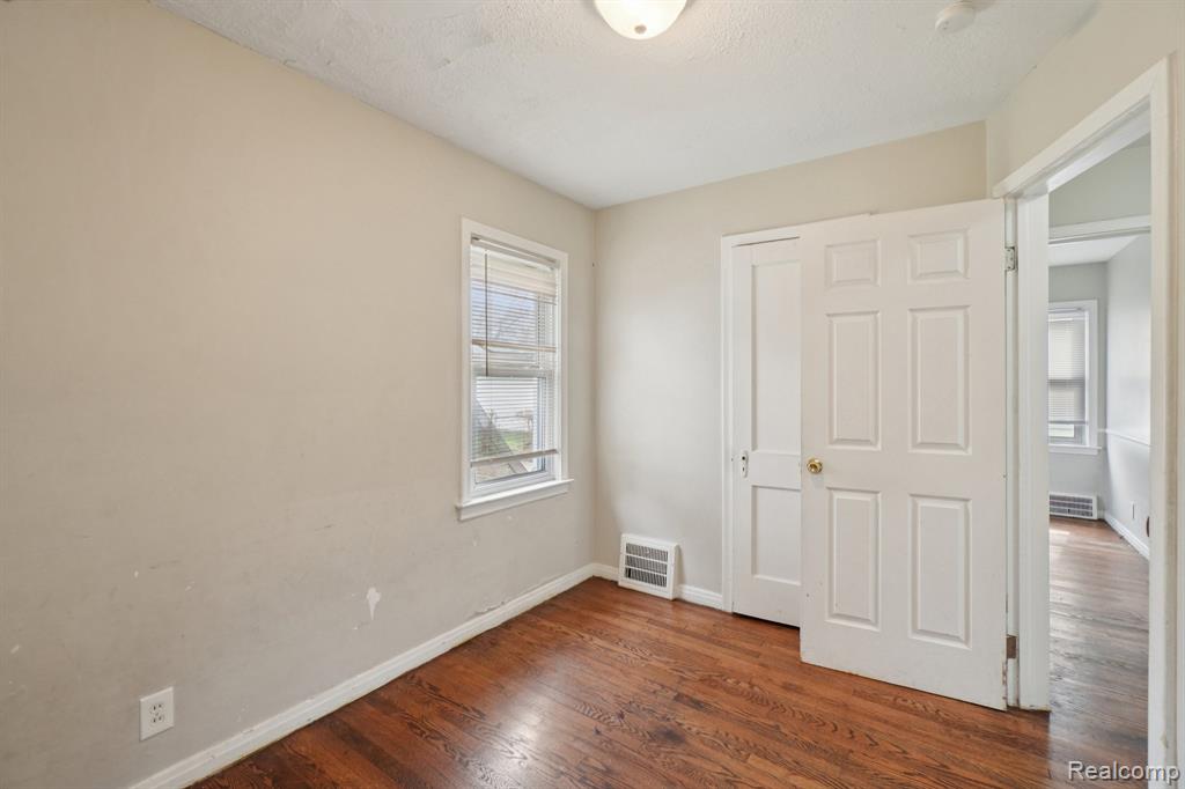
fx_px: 494
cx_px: 592
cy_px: 394
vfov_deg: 77.3
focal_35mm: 15
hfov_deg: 100.4
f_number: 8
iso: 400
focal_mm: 10
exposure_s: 1/15
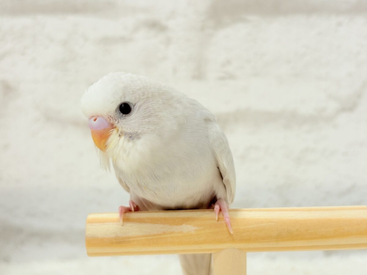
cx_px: 184
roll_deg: +1.3
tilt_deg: -3.4
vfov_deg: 28.0
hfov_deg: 36.8
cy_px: 138
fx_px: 551
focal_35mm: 52
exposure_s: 1/50
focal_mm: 5.96
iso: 32
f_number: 1.6
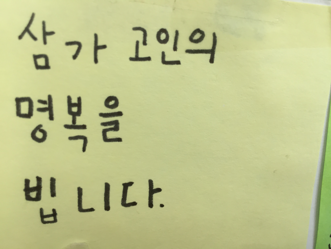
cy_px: 124
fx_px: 277
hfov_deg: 61.7
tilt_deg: -51.2
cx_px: 166
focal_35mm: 29
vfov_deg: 48.2
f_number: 2.2
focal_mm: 4.15
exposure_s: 1/40
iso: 32
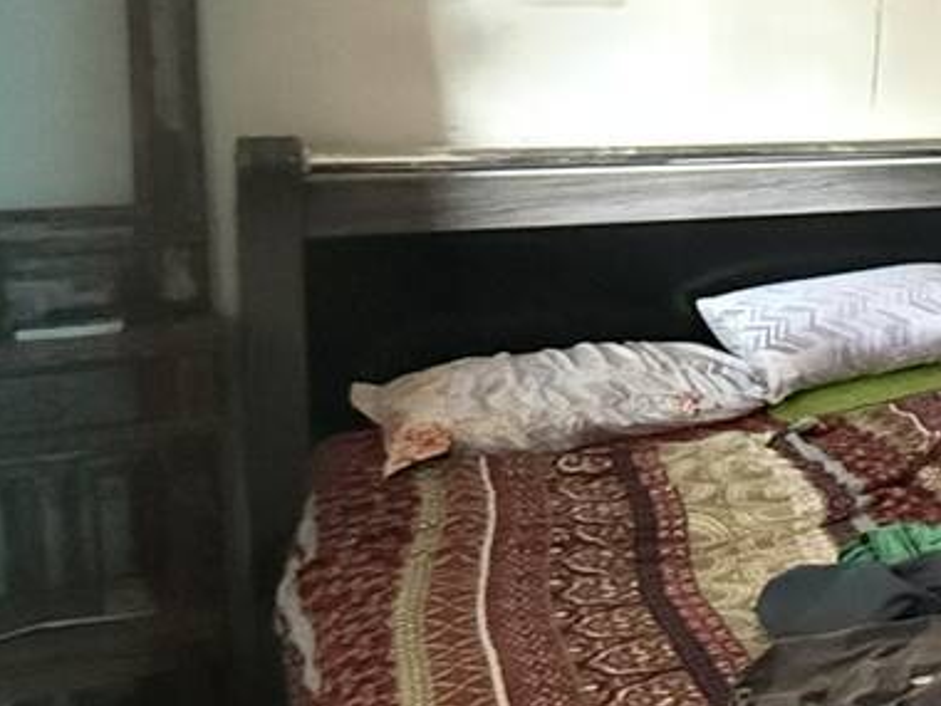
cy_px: 163
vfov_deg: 27.1
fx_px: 1441
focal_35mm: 53
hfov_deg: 26.2
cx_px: 1421
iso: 1250
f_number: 2.2
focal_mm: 2.22
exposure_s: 1/60
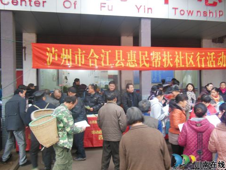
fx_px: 196
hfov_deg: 59.9
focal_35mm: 30
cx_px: 114
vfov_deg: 46.8
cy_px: 87
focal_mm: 5.2
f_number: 3.7
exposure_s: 1/25
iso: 400
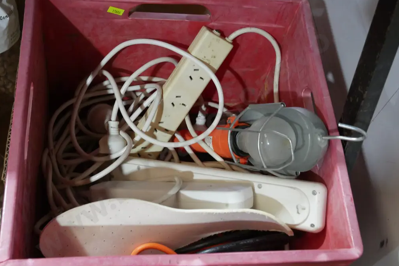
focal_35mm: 53
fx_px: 587
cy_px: 132
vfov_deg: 25.5
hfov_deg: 37.5
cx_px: 202
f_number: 5.3
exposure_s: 1/60
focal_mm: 25
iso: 2500
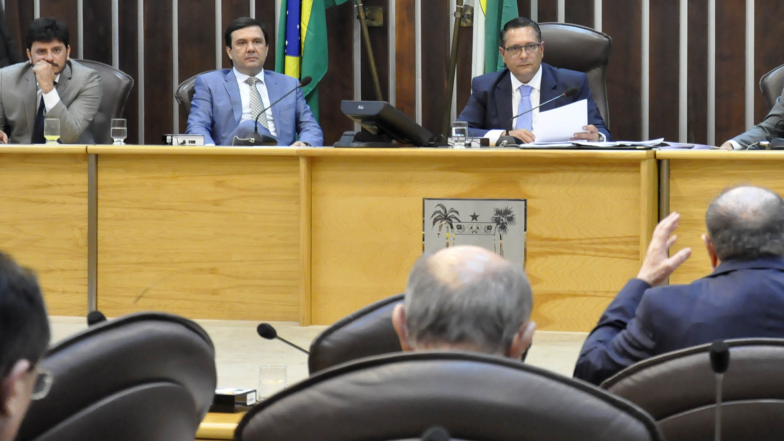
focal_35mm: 128
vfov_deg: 9.5
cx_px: 519
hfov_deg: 16.7
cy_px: 179
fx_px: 2661
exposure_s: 1/50
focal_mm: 48
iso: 2500
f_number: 5
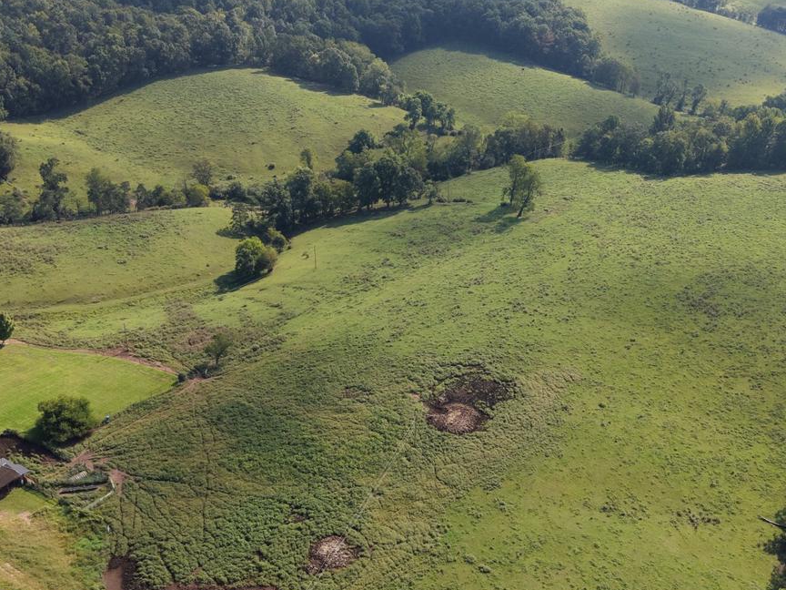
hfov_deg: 46.8
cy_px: 396
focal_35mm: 40
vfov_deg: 35.6
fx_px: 908
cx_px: 393
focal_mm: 8.67
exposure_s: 1/3200
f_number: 1.8
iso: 270
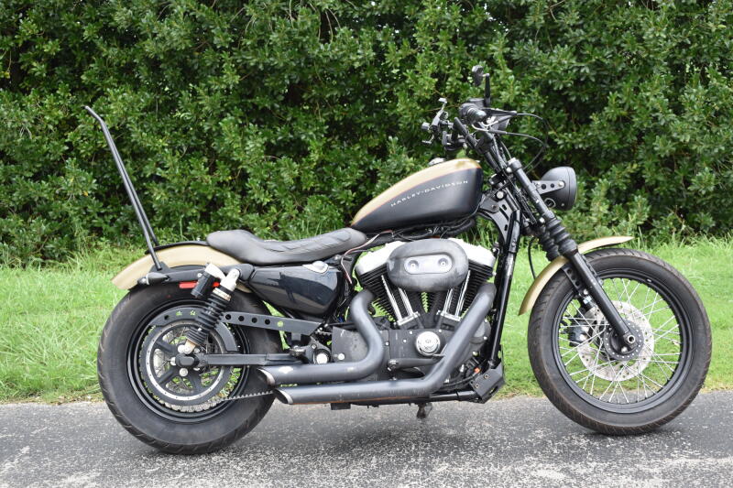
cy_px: 244
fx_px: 947
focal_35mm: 46
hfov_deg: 42.3
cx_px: 366
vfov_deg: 28.9
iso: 280
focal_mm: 31
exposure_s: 1/250
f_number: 5.6
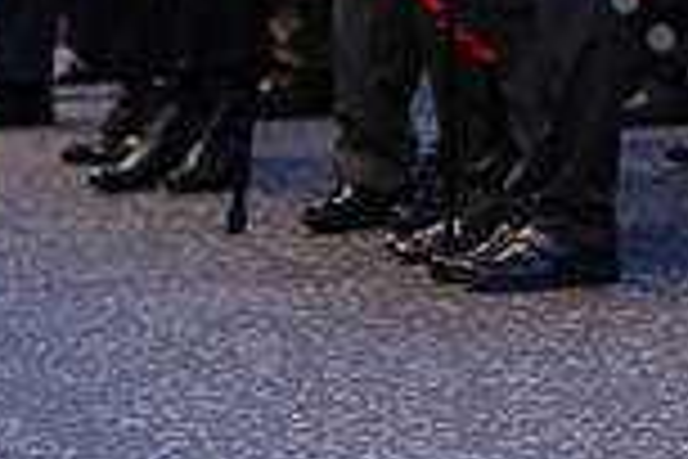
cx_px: 949
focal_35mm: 493
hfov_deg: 4.2
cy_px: -270
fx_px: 9421
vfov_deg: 2.8
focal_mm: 130
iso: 800
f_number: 4.5
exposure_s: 1/500
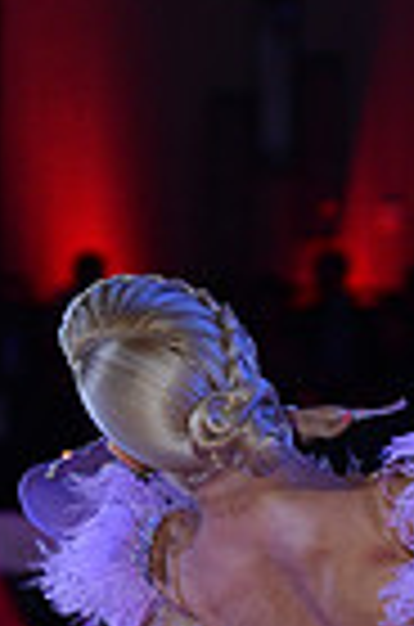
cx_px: 560
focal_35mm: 439
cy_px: 887
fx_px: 7610
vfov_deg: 4.7
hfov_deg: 3.1
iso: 2000
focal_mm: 105
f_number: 4.5
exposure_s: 1/250
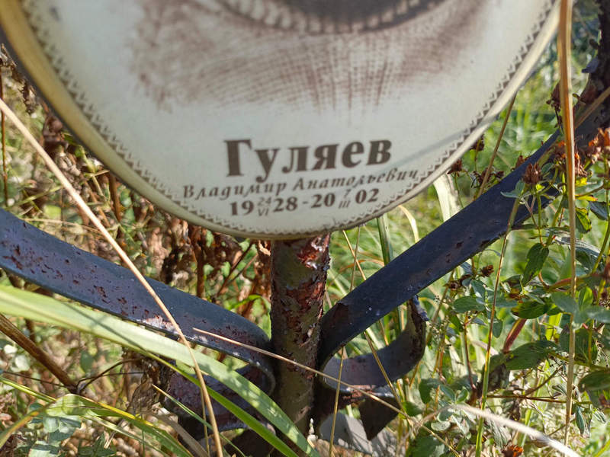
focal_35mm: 25
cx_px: 305
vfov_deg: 54.9
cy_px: 228
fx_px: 441
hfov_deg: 69.4
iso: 112
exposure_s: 1/377
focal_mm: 4.76
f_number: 1.69
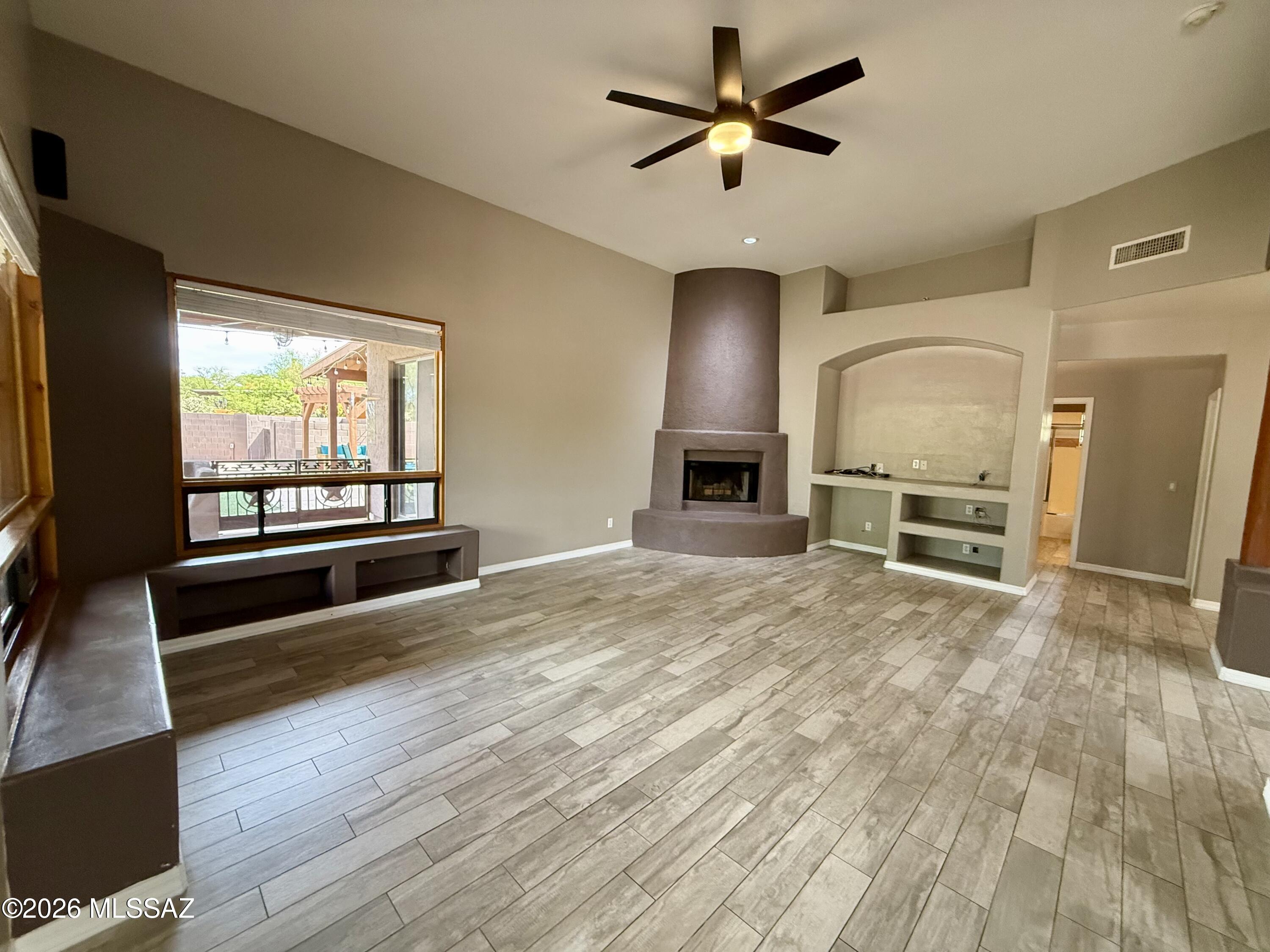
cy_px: 476
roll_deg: -2.1
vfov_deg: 85.7
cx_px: 635
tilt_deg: -5.0
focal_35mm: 14
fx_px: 514
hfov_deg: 102.1
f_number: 2.2
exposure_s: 1/120
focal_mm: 2.22
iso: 400
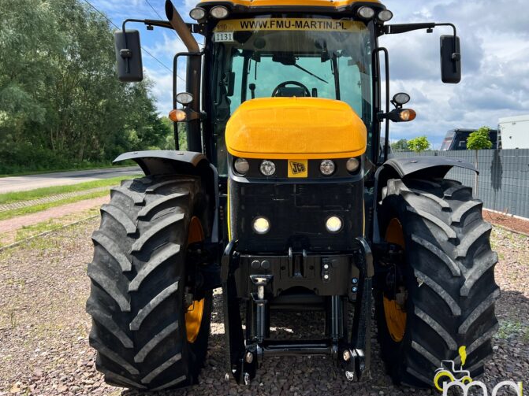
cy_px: 197
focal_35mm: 31
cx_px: 302
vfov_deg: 45.4
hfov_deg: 58.1
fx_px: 474
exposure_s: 1/3257
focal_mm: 5.7
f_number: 1.5
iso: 50
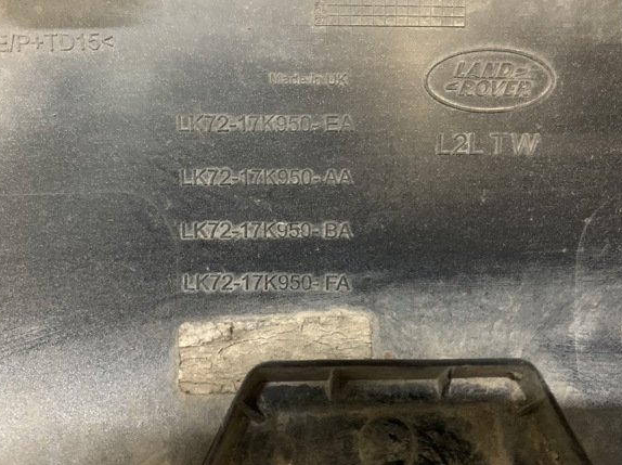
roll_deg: -1.6
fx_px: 520
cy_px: 208
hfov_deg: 61.7
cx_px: 314
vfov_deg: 48.1
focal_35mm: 29
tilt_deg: -34.4
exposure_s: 1/25
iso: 640
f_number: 1.8
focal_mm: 4.25
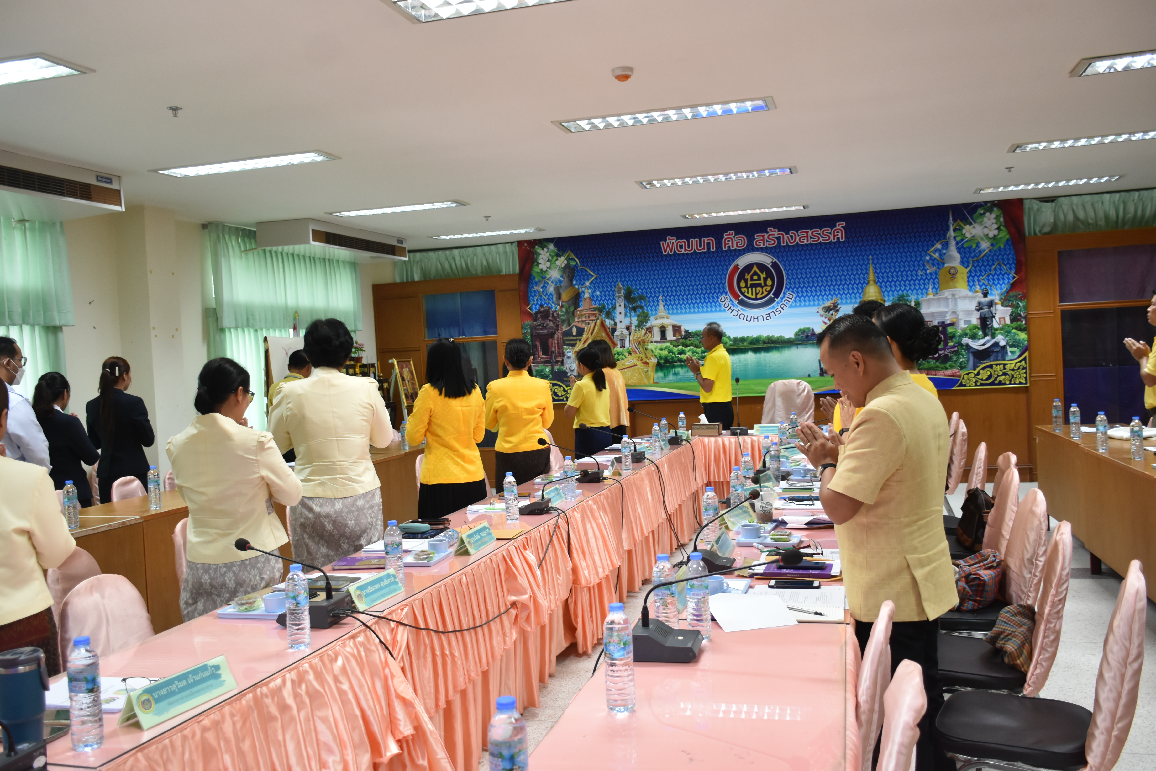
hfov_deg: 61.9
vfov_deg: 43.6
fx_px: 963
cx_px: 578
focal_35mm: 30
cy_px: 386
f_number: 4
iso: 800
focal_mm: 20
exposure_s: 1/60
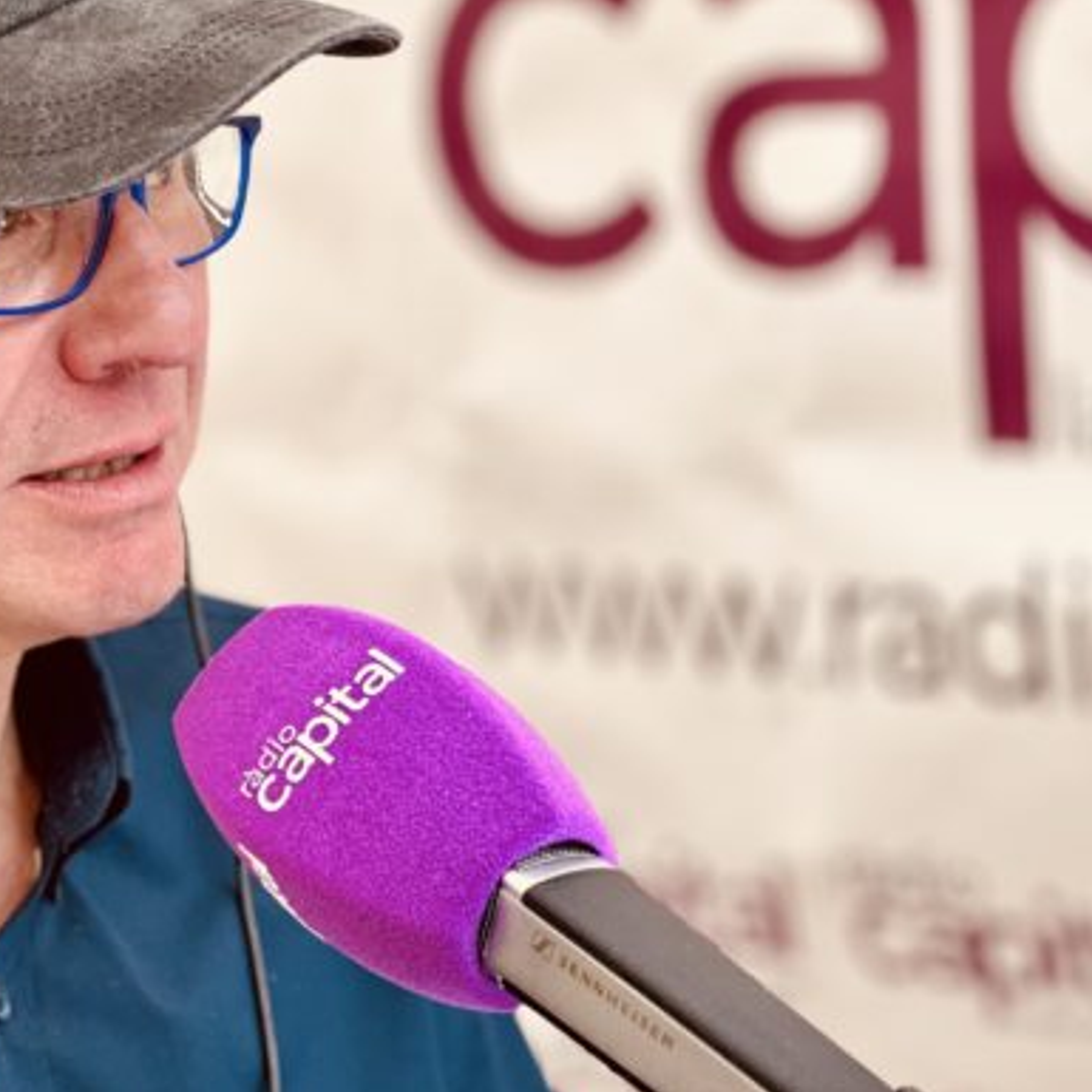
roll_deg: +4.4
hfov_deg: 14.1
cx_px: 312
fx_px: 4390
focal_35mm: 123
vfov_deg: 14.2
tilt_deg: -0.7
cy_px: 369
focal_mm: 9
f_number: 2.8
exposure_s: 1/121
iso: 32
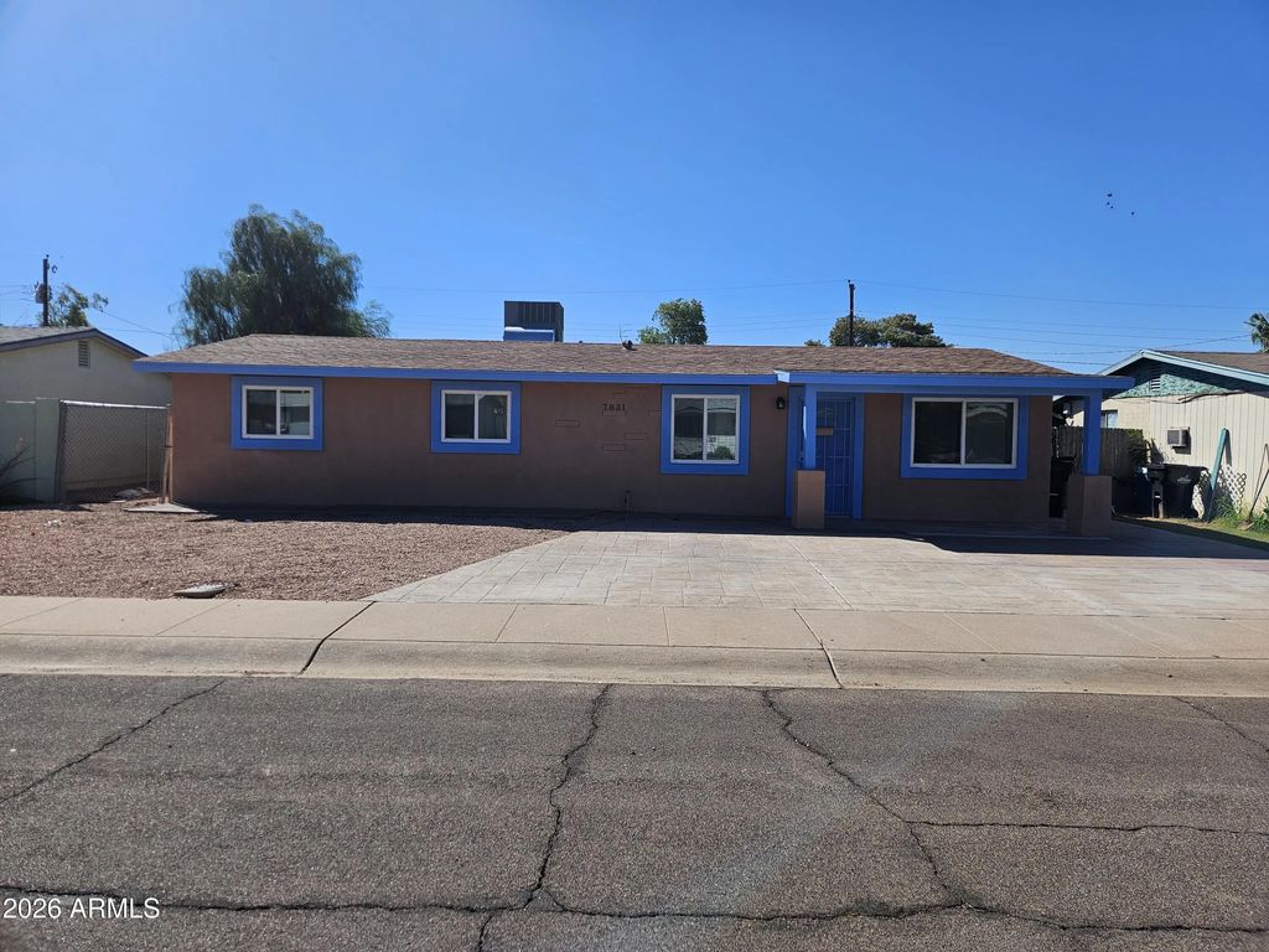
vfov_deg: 58.9
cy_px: 476
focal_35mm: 23
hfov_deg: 73.9
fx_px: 843
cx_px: 634
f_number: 1.8
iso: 25
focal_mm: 5.4
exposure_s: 1/2600
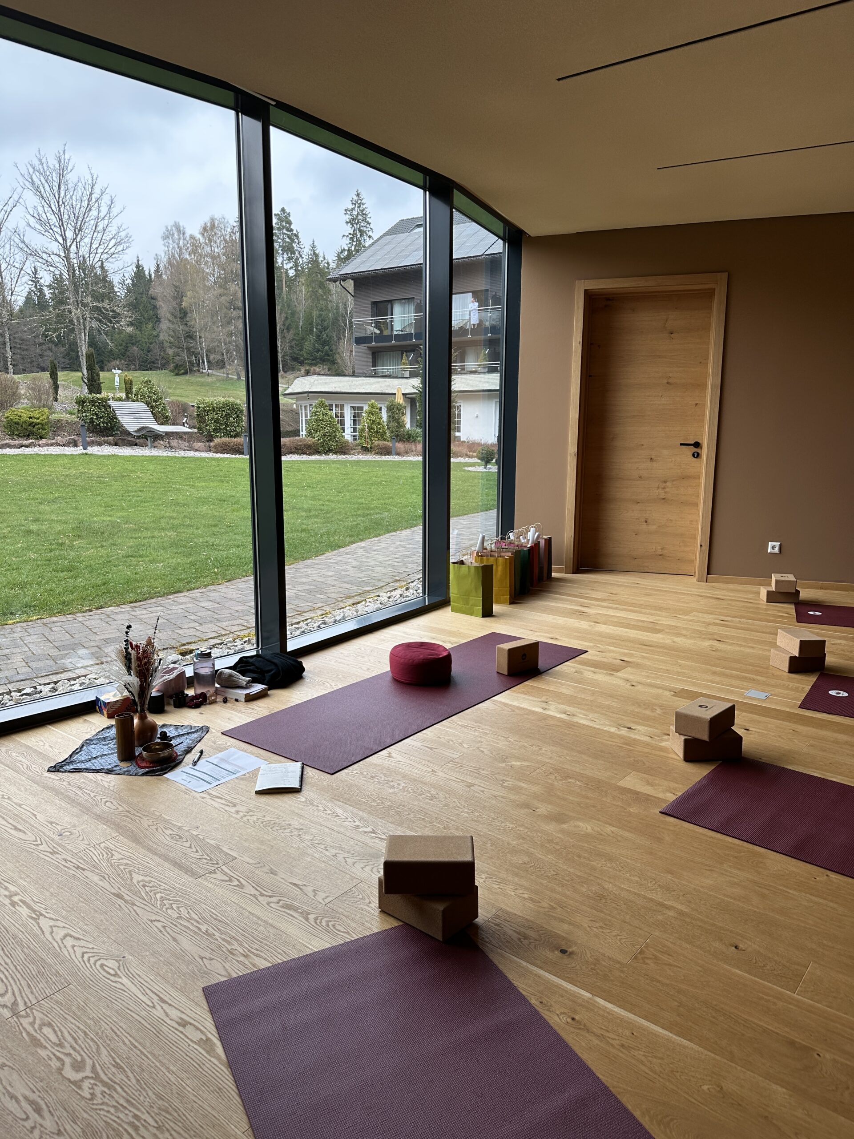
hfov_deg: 56.8
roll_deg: -0.1
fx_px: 789
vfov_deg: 71.6
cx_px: 427
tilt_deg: -9.3
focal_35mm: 24
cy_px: 570
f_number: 1.78
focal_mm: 6.86
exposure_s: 1/401
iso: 80
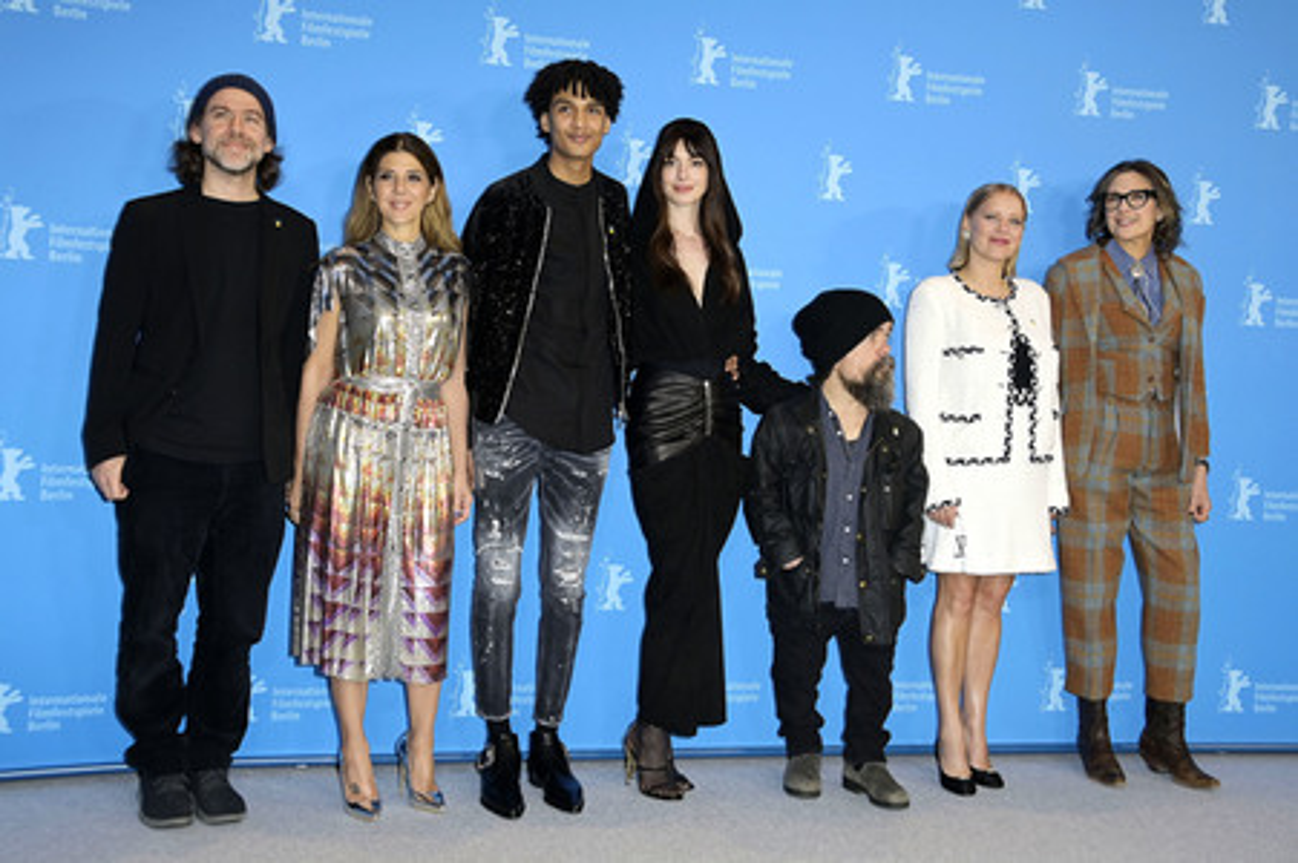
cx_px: 649
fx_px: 1513
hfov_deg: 46.4
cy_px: 432
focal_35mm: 42
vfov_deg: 31.8
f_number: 5.6
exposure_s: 1/250
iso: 1000
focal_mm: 42
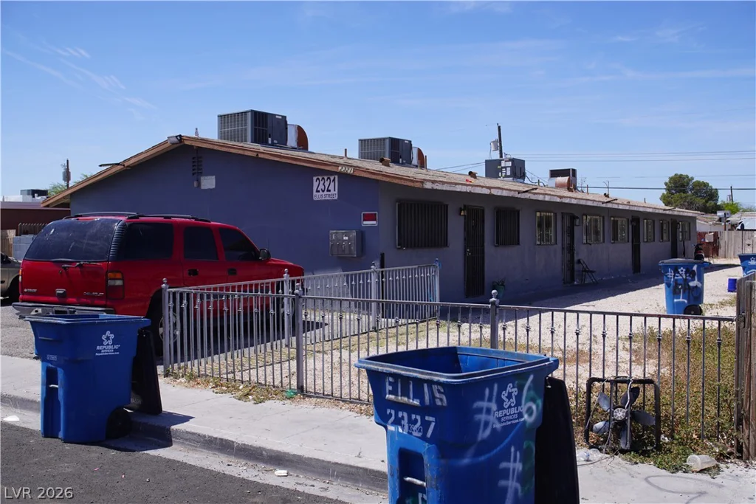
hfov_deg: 55.1
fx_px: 725
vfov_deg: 38.4
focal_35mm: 34
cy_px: 252
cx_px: 378
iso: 100
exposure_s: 1/640
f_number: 5
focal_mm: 23
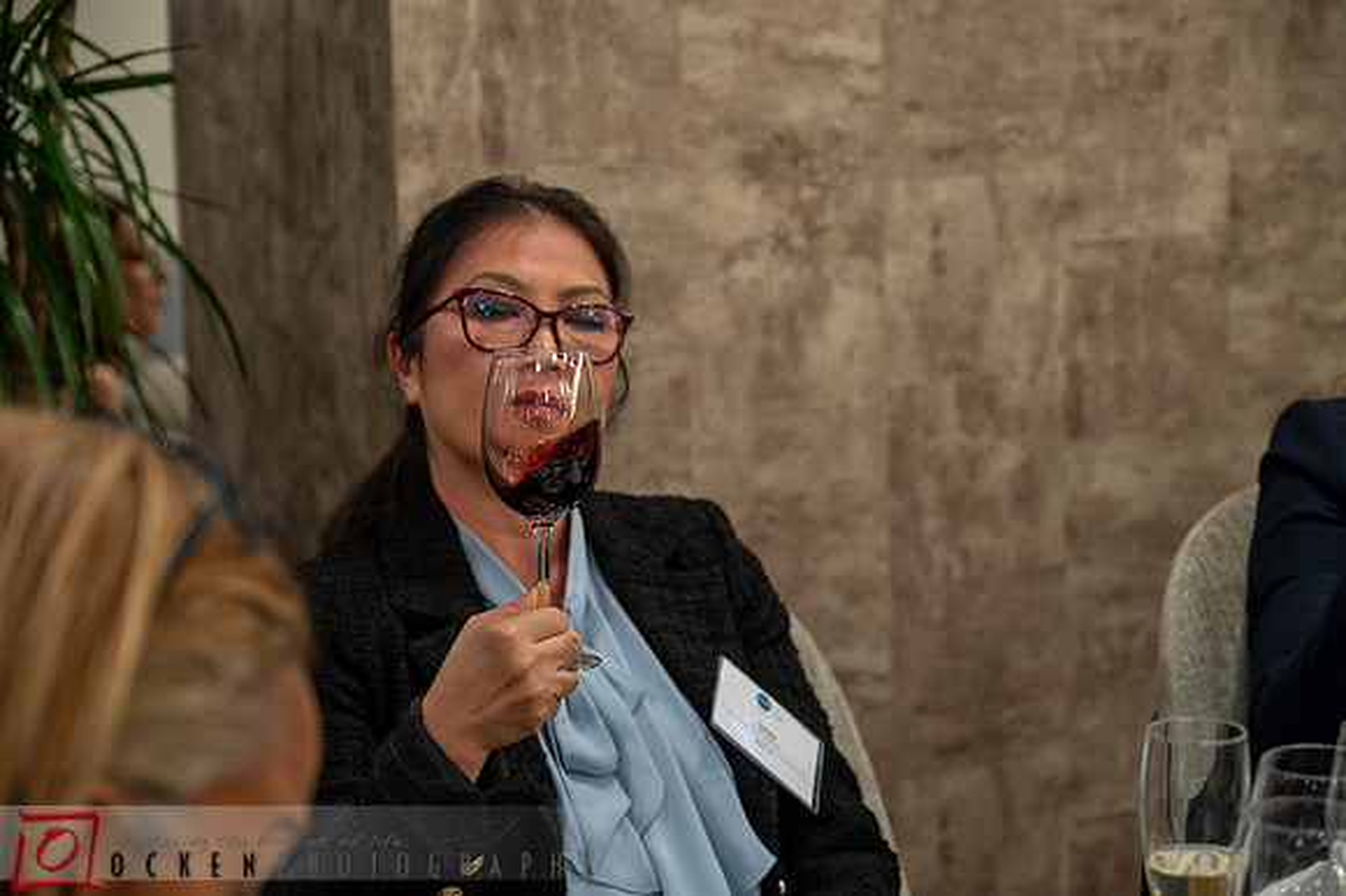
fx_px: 2616
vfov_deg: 19.4
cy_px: 448
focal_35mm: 70
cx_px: 673
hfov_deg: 28.9
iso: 2000
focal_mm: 70
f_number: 4
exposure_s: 1/80
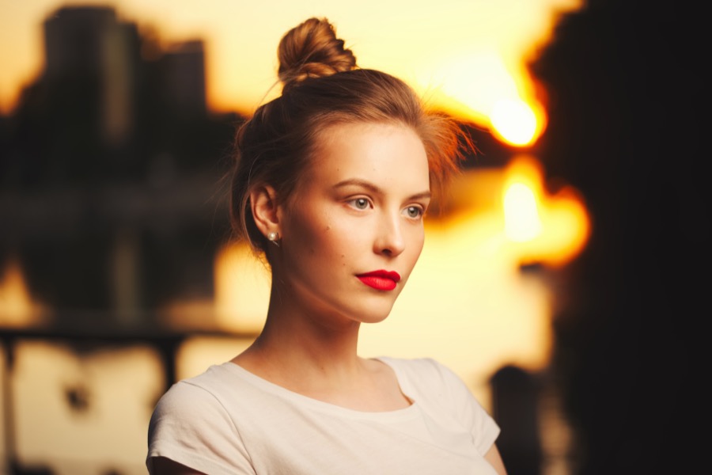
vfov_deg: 13.0
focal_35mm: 105
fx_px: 2077
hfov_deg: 19.5
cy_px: 238
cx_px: 356
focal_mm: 105
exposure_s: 1/640
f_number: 3
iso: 200
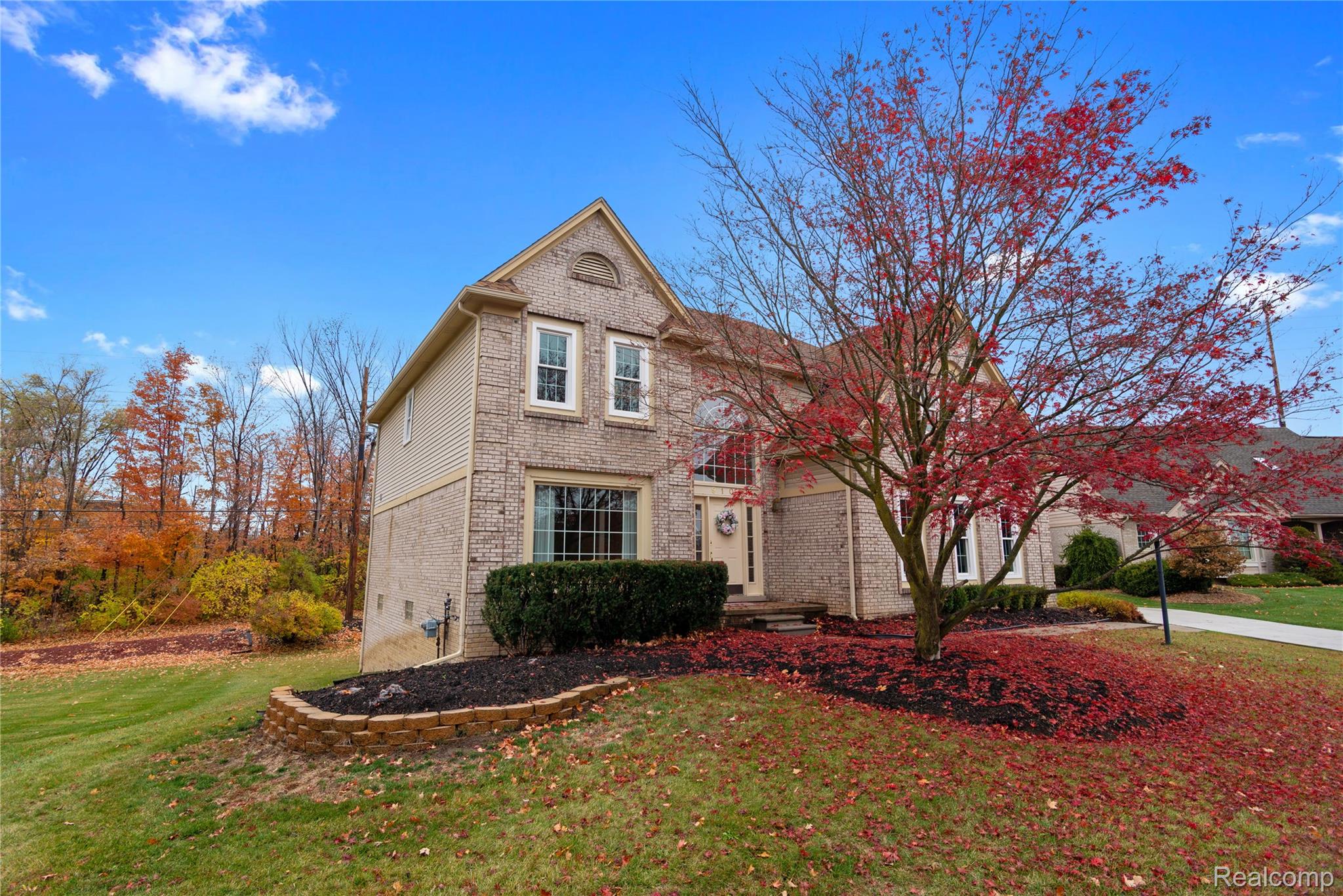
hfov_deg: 61.9
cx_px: 672
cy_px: 448
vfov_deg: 43.6
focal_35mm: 30
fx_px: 1119
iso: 320
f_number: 9
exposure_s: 1/125
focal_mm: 30
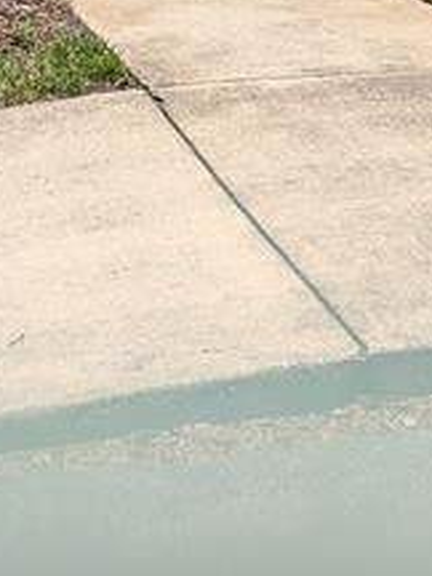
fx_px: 1597
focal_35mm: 96
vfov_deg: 18.0
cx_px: 195
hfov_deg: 15.4
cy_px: -317
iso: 54
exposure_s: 1/3891
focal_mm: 4.38
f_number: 1.73
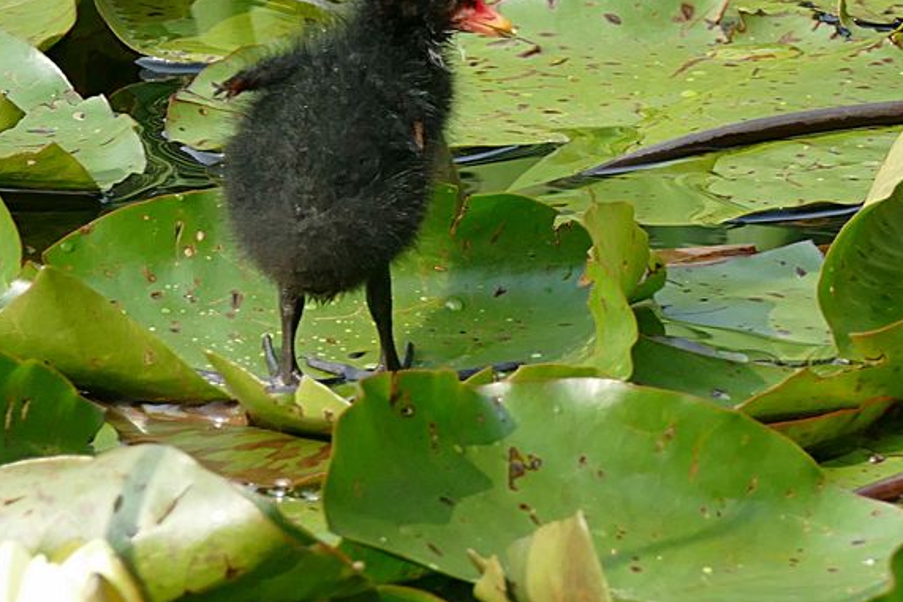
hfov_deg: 2.1
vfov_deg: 1.4
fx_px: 24361
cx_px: 416
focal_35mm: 971
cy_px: 190
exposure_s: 1/320
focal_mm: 146
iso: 250
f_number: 6.3
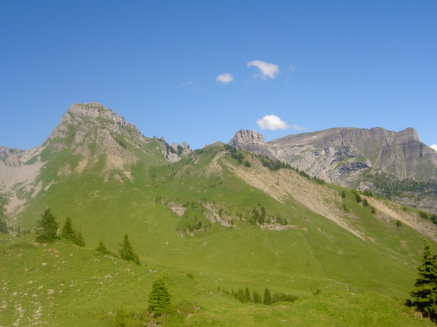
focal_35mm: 36
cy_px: 171
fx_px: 454
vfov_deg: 39.6
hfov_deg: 51.4
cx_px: 217
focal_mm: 5.6
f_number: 4.7
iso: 50
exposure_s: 1/250
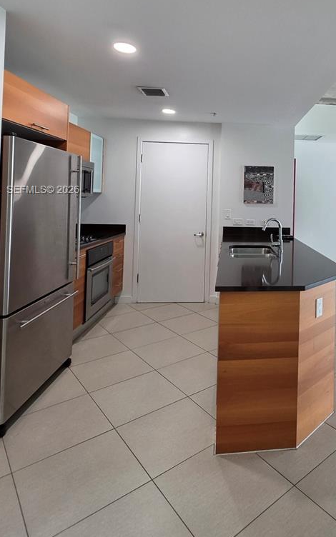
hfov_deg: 51.6
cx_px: 269
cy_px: 191
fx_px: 322
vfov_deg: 77.7
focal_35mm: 22
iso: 160
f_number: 1.9
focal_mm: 2.2
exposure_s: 1/120
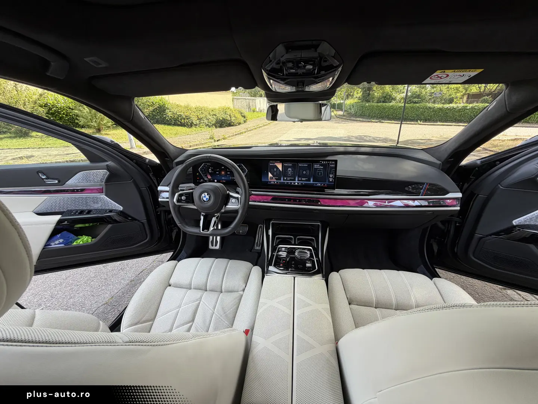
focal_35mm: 14
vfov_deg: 85.7
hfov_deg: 102.1
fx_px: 218
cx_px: 269
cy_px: 202
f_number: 2.2
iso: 50
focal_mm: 2.22
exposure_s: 1/121
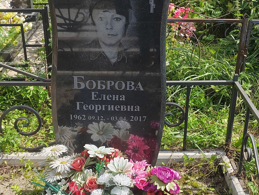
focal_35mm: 52
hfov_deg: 36.8
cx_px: 130
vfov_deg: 28.0
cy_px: 98
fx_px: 389
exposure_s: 1/1200
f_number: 1.9
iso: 100
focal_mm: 5.52
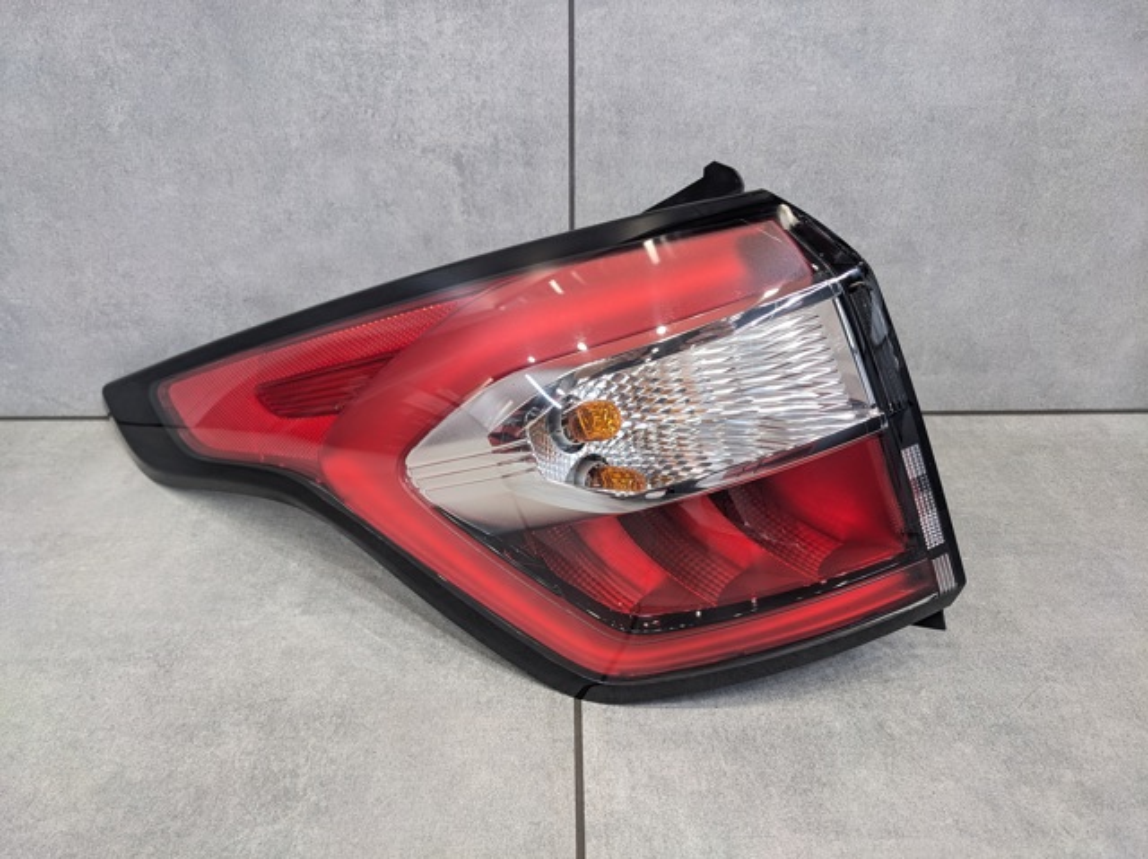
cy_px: 430
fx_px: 895
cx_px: 574
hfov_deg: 65.4
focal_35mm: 27
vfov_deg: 51.3
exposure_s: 1/25
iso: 77
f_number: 1.73
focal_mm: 4.38
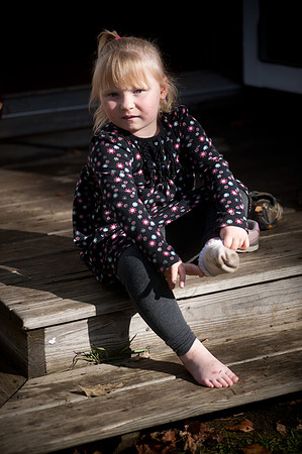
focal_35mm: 110
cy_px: 227
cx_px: 151
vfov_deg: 18.6
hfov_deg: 12.4
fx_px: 1387
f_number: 2.8
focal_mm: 110
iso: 200
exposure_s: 1/4000
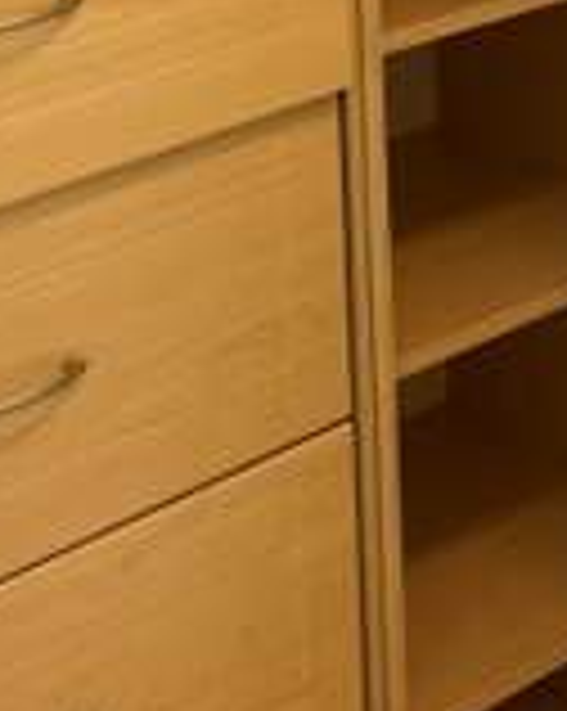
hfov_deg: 14.9
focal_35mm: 103
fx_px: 2165
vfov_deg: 16.6
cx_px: 266
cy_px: -418
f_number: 1.5
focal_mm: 5.7
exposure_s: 1/60
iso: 80
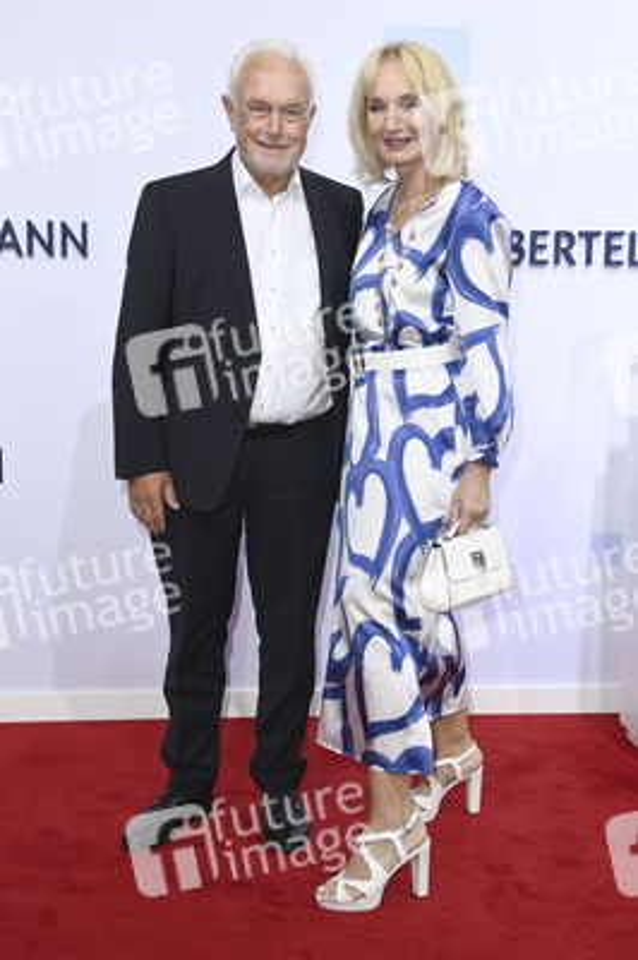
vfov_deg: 44.5
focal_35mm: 44
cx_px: 319
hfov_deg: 30.5
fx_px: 1172
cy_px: 480
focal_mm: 44
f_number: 6.3
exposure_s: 1/250
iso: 400
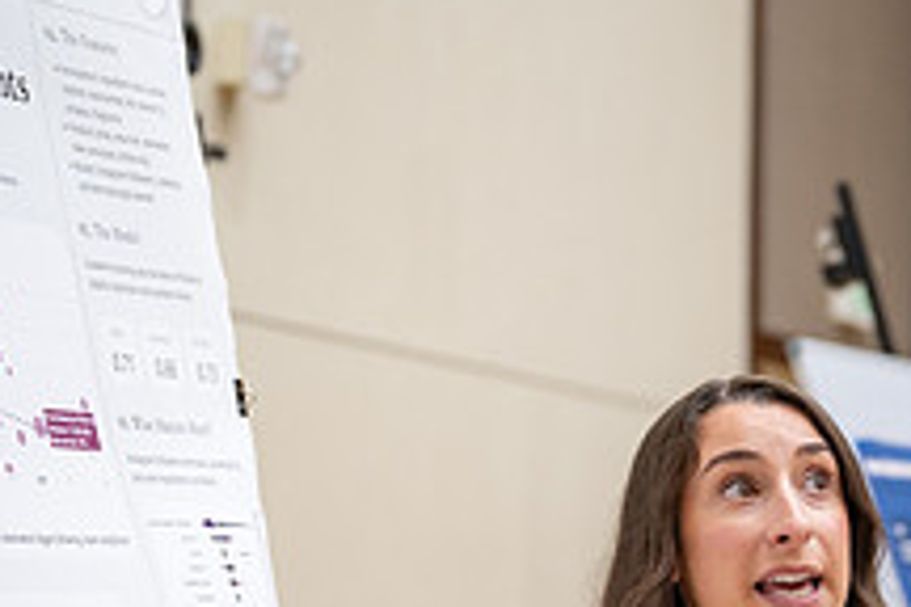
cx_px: 713
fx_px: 4074
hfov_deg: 12.7
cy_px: 487
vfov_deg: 8.5
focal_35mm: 161
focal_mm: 60
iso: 1000
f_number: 2.8
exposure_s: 1/200
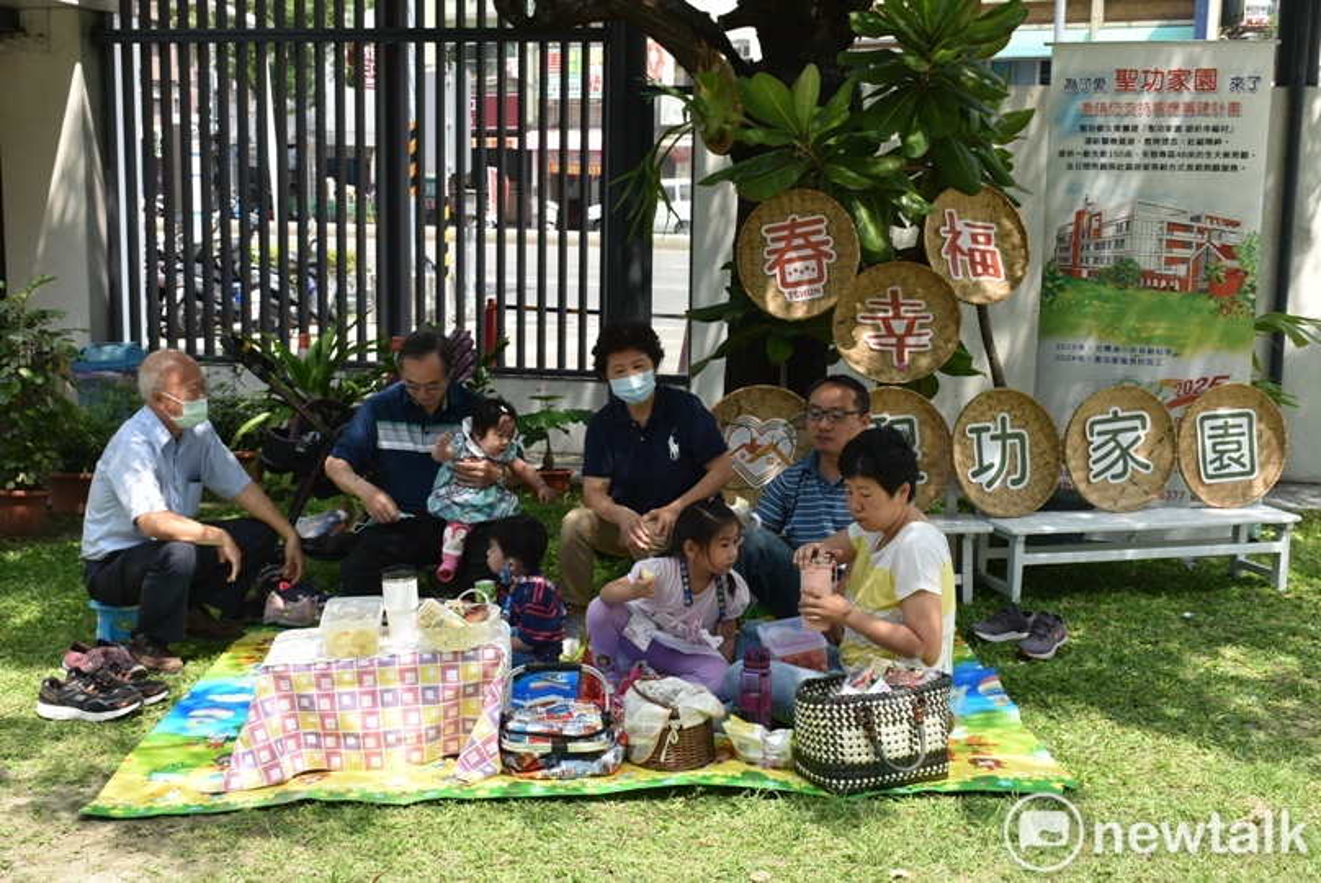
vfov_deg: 29.9
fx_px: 1652
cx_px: 660
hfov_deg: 43.6
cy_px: 442
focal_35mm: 45
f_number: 8
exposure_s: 1/250
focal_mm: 30
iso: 220
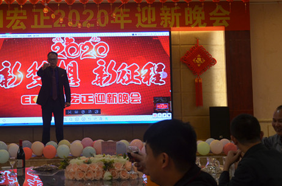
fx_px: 648
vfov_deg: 16.2
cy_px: 34
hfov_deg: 24.4
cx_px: 99
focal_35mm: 83
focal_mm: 32
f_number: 4.2
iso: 400
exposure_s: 1/50
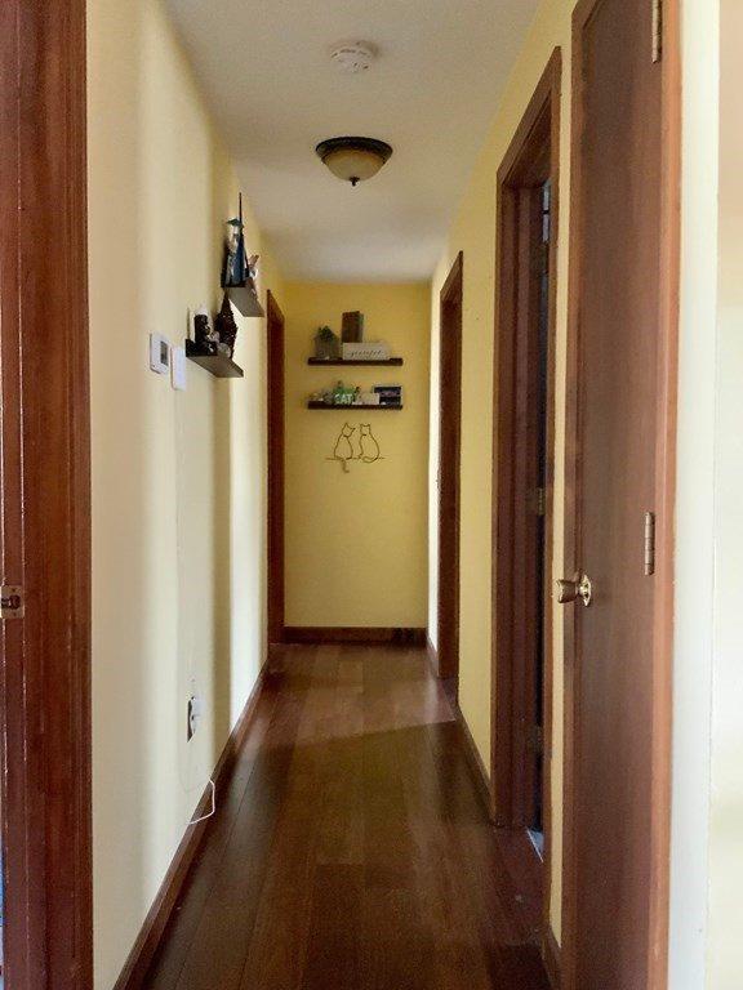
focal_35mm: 29
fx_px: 830
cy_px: 495
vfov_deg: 61.7
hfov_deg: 48.2
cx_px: 372
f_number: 1.8
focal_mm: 3
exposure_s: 1/25
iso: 320
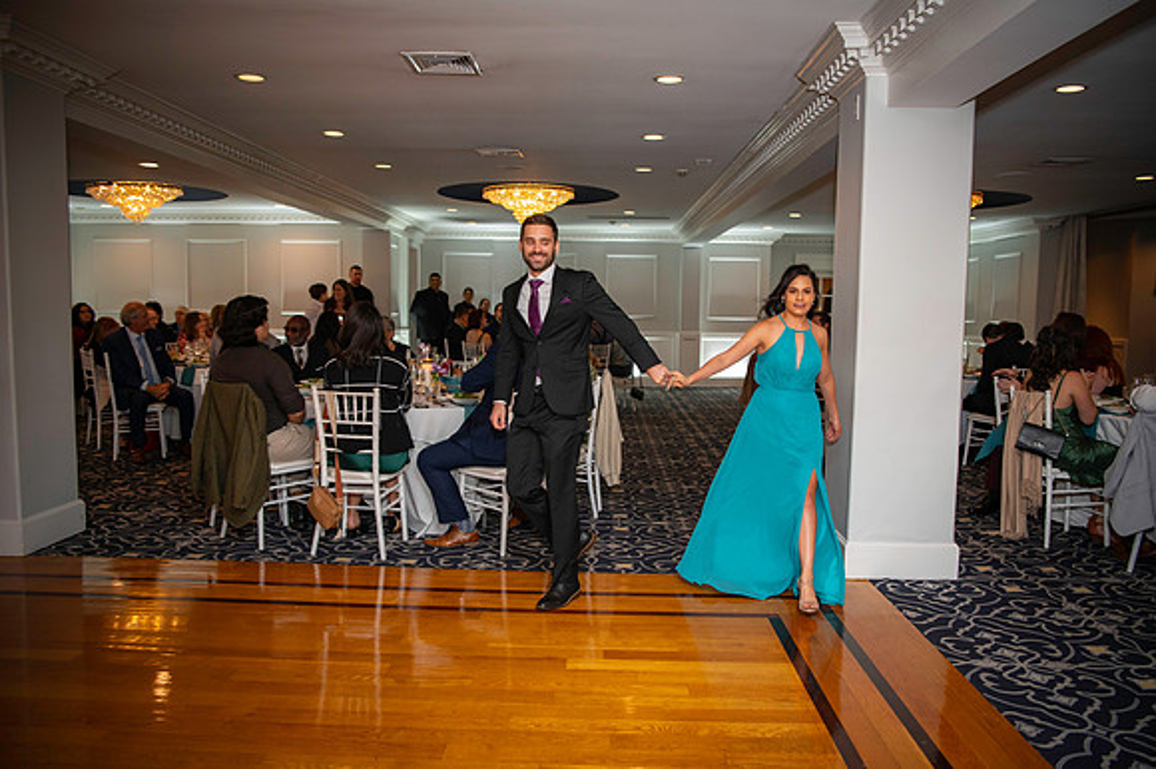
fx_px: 931
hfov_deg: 63.7
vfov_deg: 44.9
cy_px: 384
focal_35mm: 29
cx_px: 578
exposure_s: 1/100
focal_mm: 29
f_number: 2.8
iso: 1000
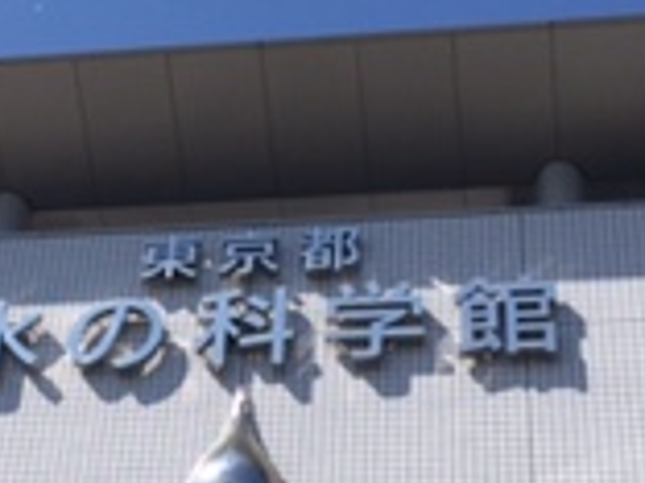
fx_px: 2217
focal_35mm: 119
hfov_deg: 16.4
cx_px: 103
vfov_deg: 12.4
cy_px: 153
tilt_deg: +43.7
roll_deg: -9.7
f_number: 2.2
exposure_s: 1/2083
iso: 32
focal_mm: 4.15
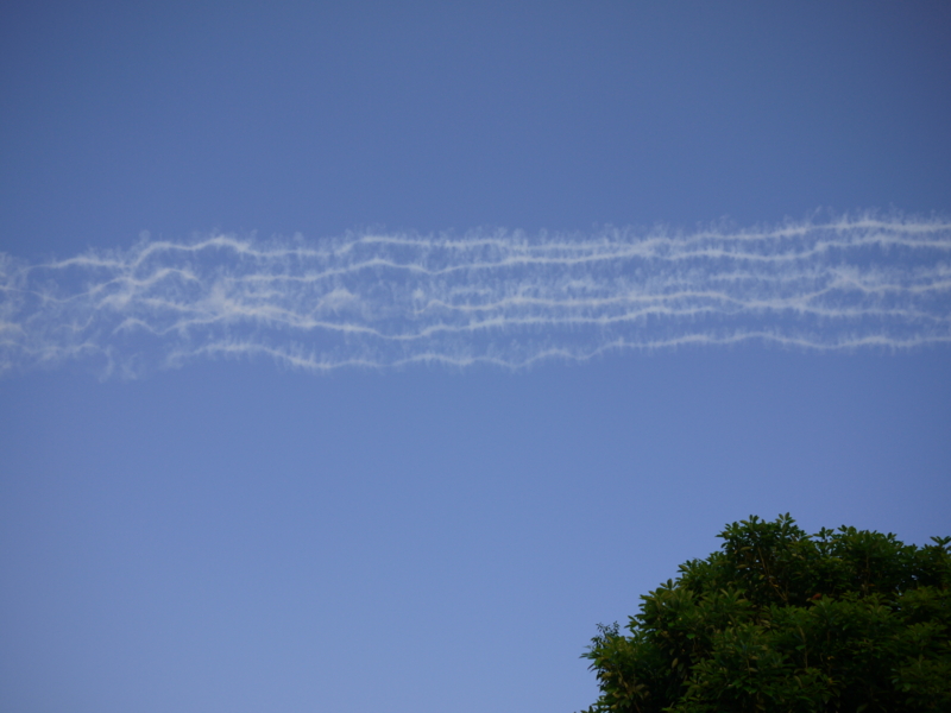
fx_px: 1099
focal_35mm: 40
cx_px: 476
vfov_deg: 36.0
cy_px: 356
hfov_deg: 46.8
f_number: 2.5
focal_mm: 20
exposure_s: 1/2000
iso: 100
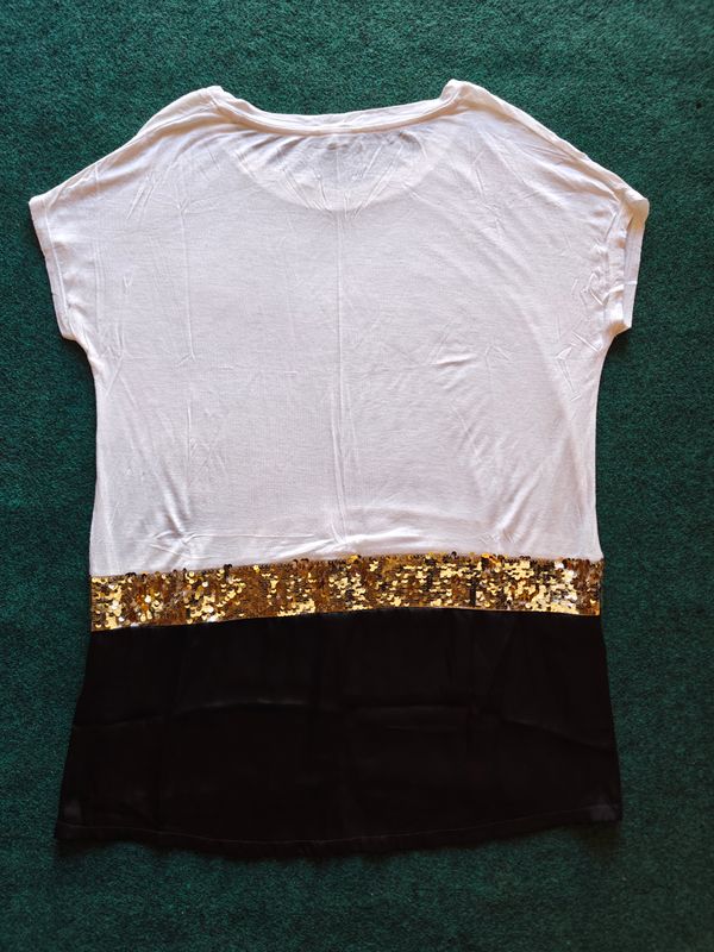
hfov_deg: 58.9
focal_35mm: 23
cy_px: 476
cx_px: 357
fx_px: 633
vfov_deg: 73.9
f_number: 1.6
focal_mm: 6.06
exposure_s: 1/100
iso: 160
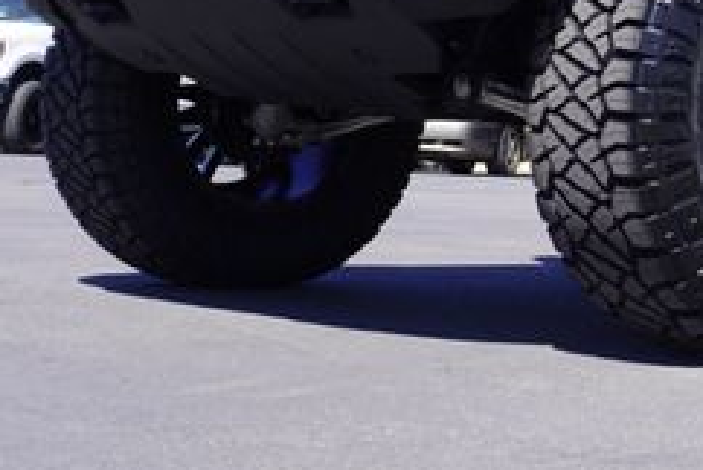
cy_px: -73
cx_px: 767
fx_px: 1942
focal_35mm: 99
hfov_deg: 19.7
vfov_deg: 13.5
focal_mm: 25
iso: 100
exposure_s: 1/125
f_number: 8
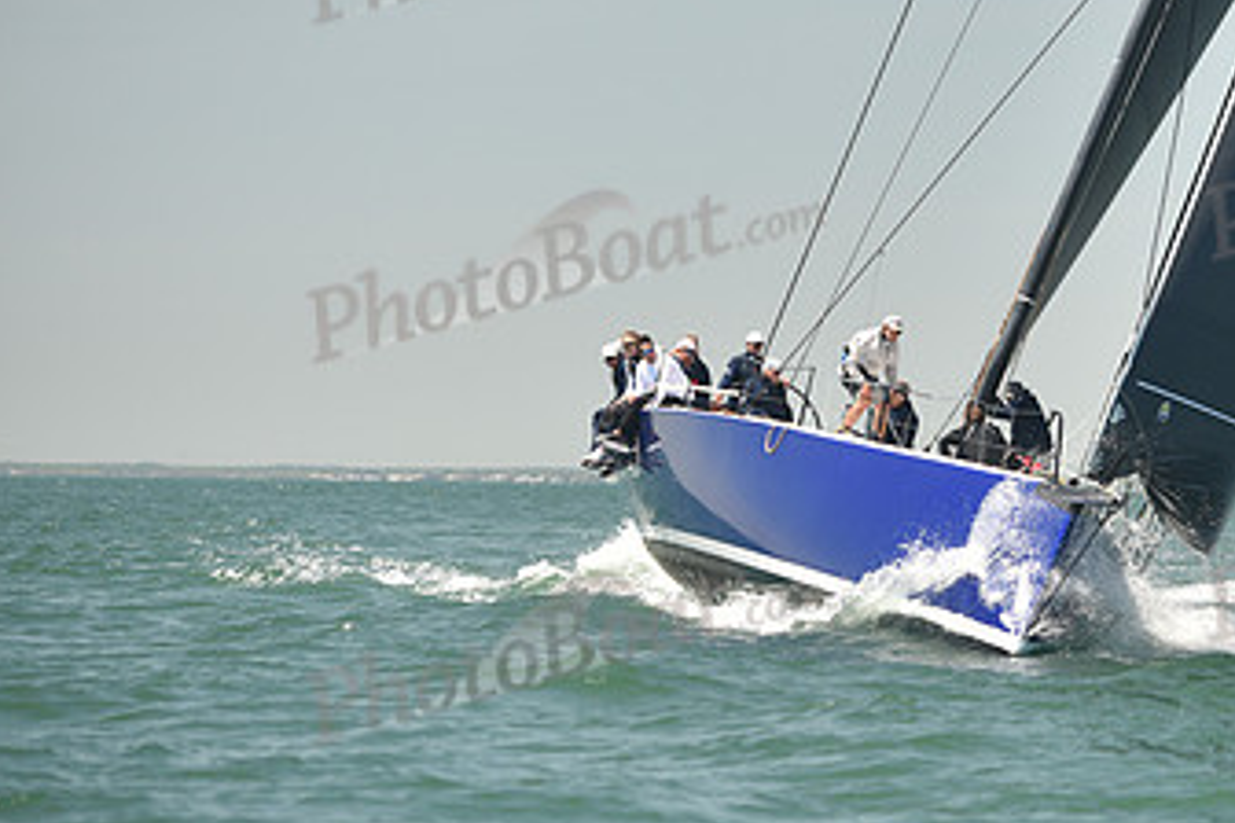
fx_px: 7993
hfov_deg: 8.8
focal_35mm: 233
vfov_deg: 5.9
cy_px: 406
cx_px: 1018
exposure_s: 1/800
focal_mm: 135
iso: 250
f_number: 3.5
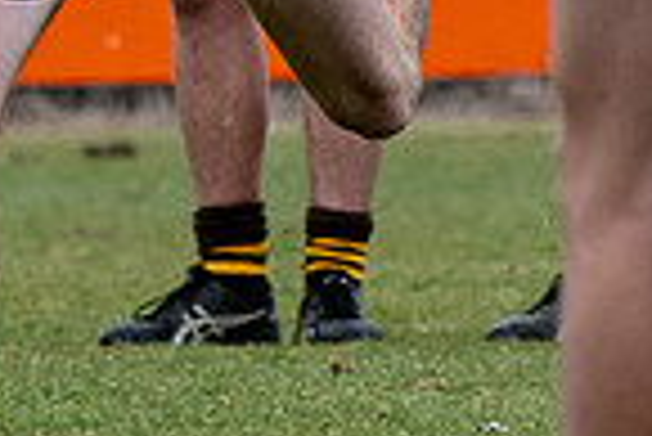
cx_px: 3
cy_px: -461
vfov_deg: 0.5
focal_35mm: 3033
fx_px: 54985
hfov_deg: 0.7
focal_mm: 200
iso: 320
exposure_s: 1/800
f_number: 4
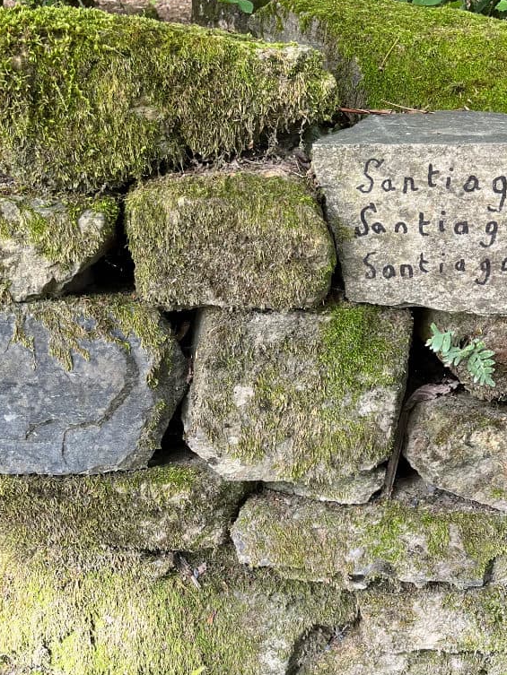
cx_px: 173
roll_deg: +2.4
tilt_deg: -25.7
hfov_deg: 31.3
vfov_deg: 40.3
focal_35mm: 46
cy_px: 487
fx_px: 898
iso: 100
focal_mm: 5.1
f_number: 1.6
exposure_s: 1/121
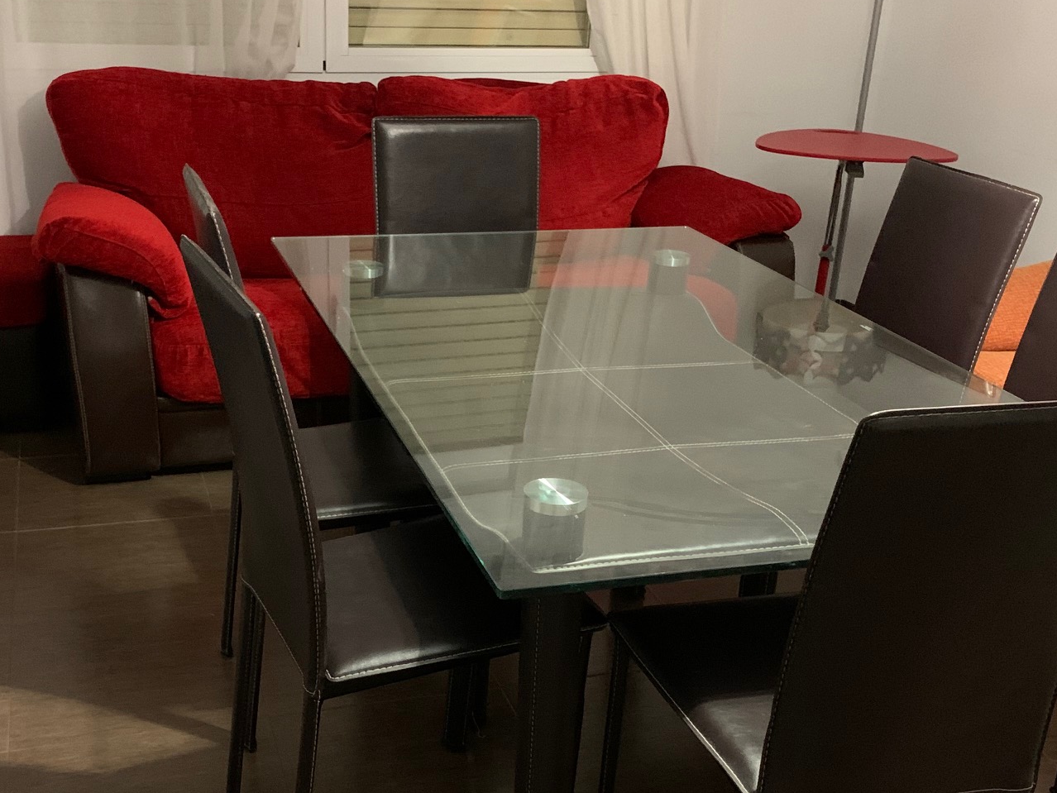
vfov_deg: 34.6
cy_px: 574
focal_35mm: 41
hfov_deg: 45.7
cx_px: 463
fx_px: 1252
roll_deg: -2.8
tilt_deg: -28.2
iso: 640
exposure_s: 1/16
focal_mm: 4.25
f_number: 1.8
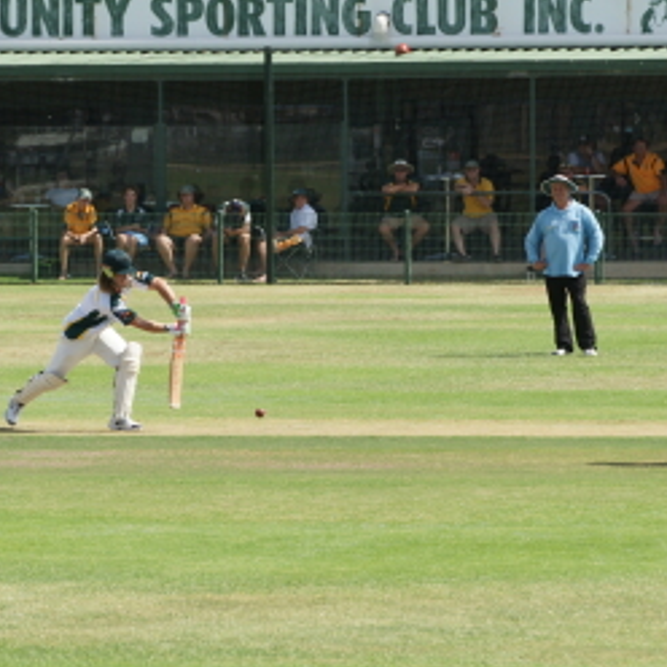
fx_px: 10747
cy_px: 352
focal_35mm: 493
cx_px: 78
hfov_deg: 3.6
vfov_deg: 3.6
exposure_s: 1/640
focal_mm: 160
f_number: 6.3
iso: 200
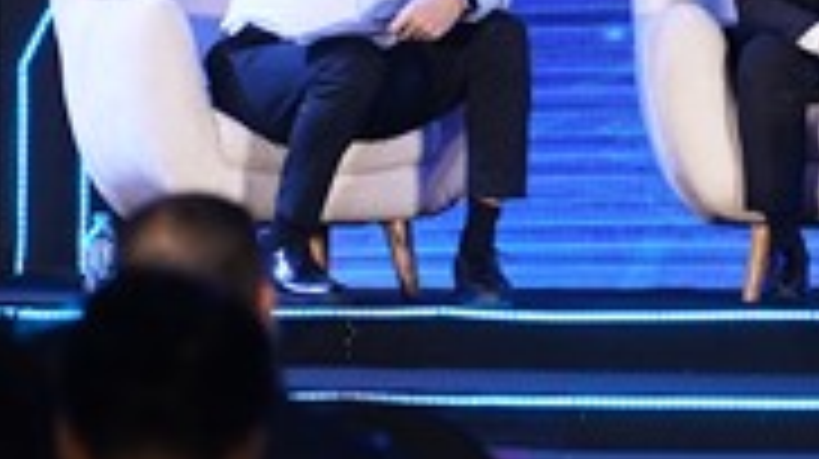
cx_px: 1112
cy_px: -290
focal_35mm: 553
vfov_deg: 2.2
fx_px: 11999
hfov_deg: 3.9
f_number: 3.5
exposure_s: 1/200
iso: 1000
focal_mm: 150
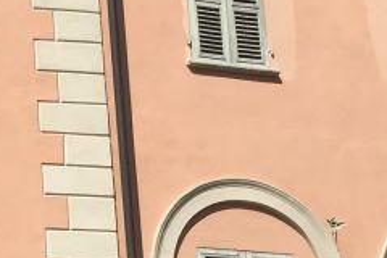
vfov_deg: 8.3
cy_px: 443
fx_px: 1731
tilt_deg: +12.9
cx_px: -140
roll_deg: +2.2
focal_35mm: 161
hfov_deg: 12.3
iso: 25
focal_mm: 4.15
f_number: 2.2
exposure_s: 1/2481
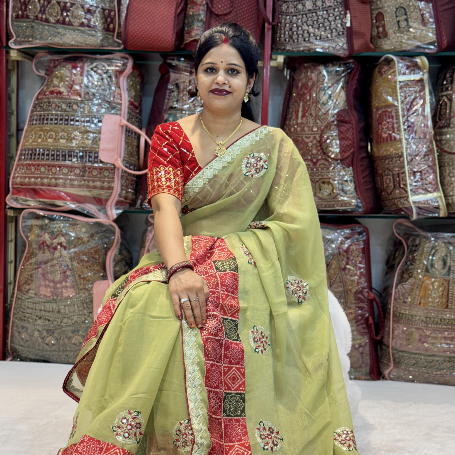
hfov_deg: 30.0
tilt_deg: -6.5
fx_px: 848
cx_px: 228
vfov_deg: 30.0
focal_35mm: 57
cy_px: 274
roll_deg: -1.0
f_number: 1.78
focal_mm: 6.76
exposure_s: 1/115
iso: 80
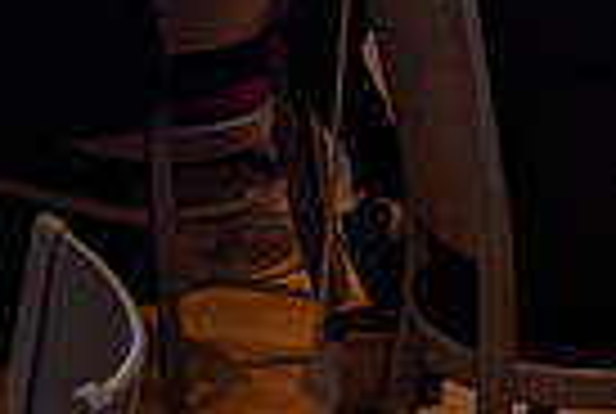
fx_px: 3155
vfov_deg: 7.1
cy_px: -583
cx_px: -594
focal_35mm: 184
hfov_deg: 10.3
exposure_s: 1/60
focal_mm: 35
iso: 125
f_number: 4.5
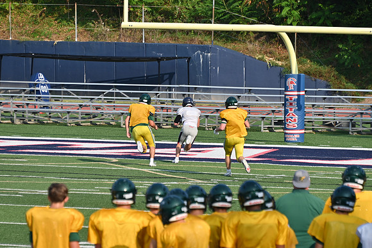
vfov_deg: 3.7
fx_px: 3876
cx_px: 186
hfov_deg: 5.5
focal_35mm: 375
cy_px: 124
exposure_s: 1/640
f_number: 5.6
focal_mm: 250
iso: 100
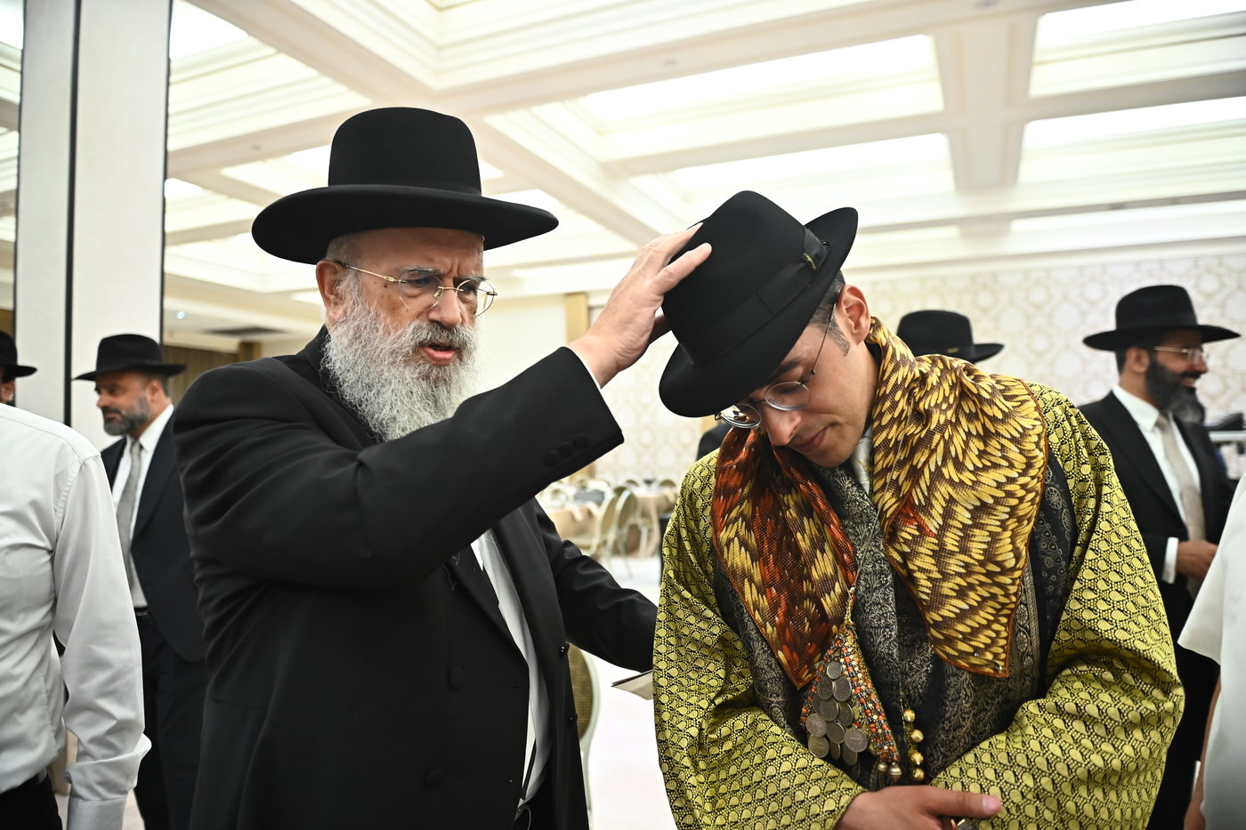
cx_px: 623
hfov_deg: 73.8
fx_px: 831
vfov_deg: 53.1
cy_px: 415
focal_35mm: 24
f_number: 2.8
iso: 2000
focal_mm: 24
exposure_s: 1/200
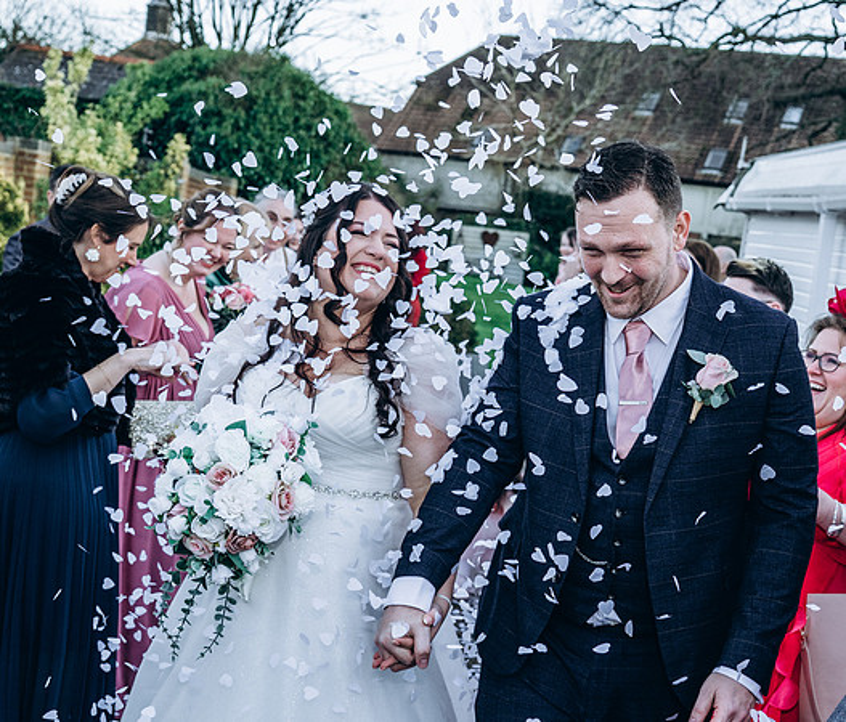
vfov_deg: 30.9
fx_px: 1292
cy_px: 507
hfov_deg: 36.2
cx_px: 469
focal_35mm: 50
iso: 250
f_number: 3.2
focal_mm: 24
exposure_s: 1/400
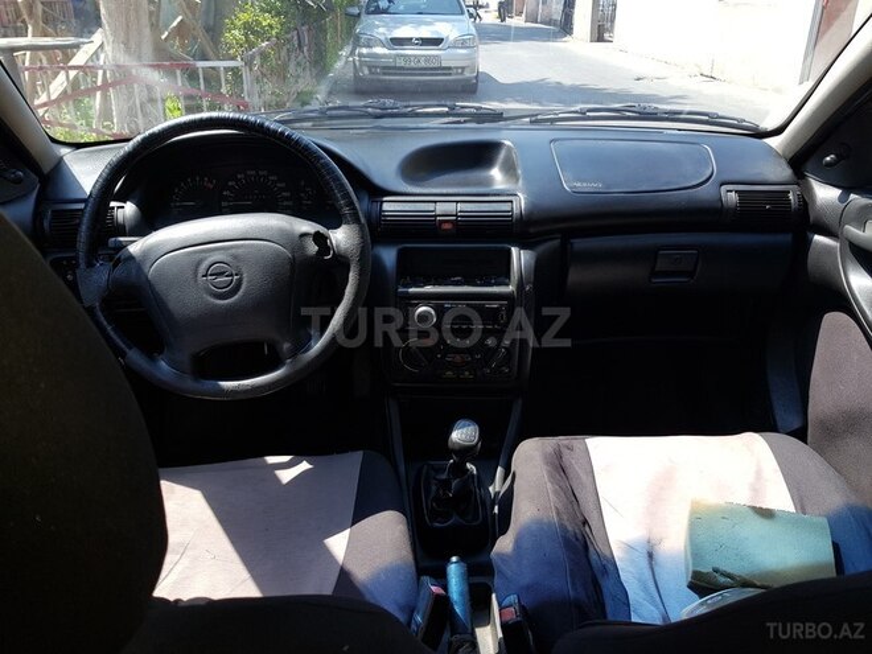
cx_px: 436
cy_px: 327
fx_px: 655
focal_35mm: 26
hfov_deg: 67.3
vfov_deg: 53.1
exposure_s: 1/353
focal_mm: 4.2
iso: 40
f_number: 1.7
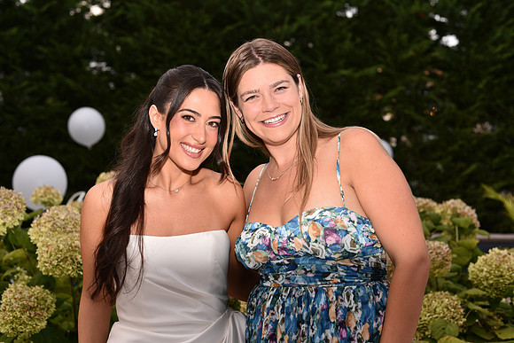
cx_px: 257
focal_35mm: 50
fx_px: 714
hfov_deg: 39.6
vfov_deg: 27.0
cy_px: 172
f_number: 4.5
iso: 200
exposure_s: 1/400
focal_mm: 50
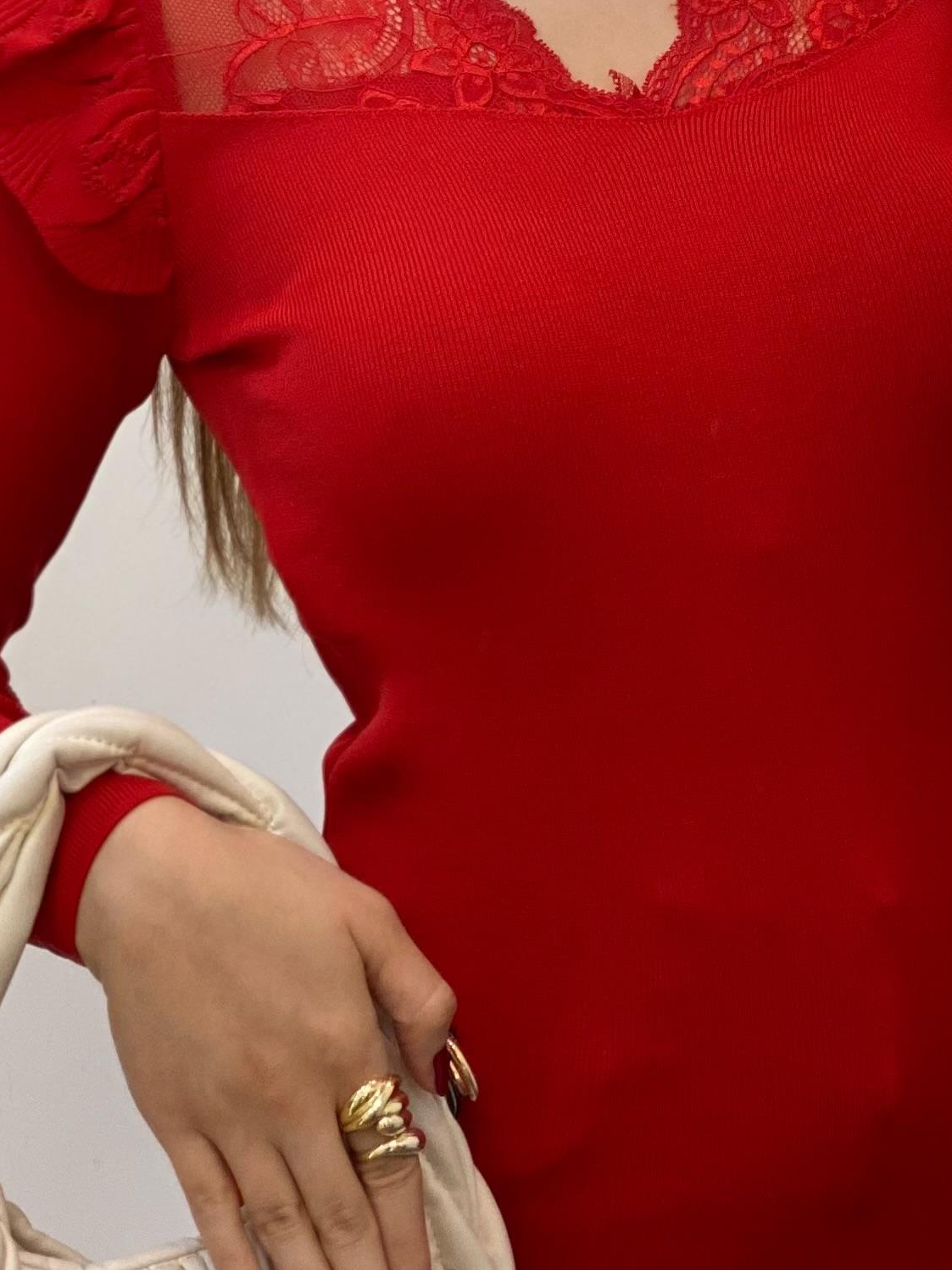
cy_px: 147
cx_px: 548
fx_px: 5135
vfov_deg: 14.0
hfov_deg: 10.6
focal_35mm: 140
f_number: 2
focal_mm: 6
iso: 80
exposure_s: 1/100
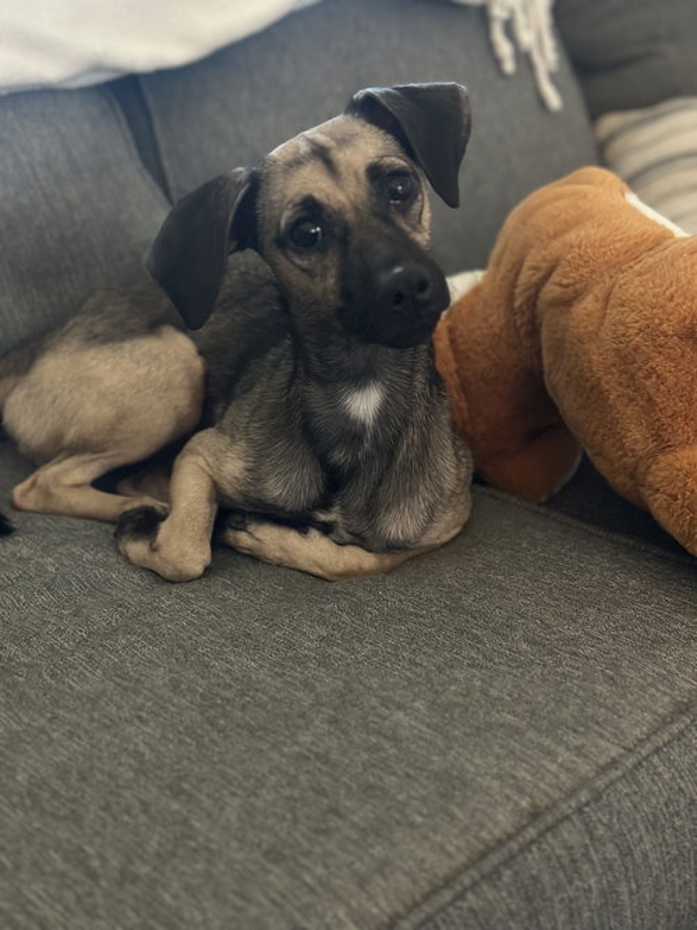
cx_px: 348
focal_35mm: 48
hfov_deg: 30.3
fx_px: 1289
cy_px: 465
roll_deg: +1.2
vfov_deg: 39.7
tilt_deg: -21.6
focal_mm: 6.86
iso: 800
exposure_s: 1/24
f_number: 1.78
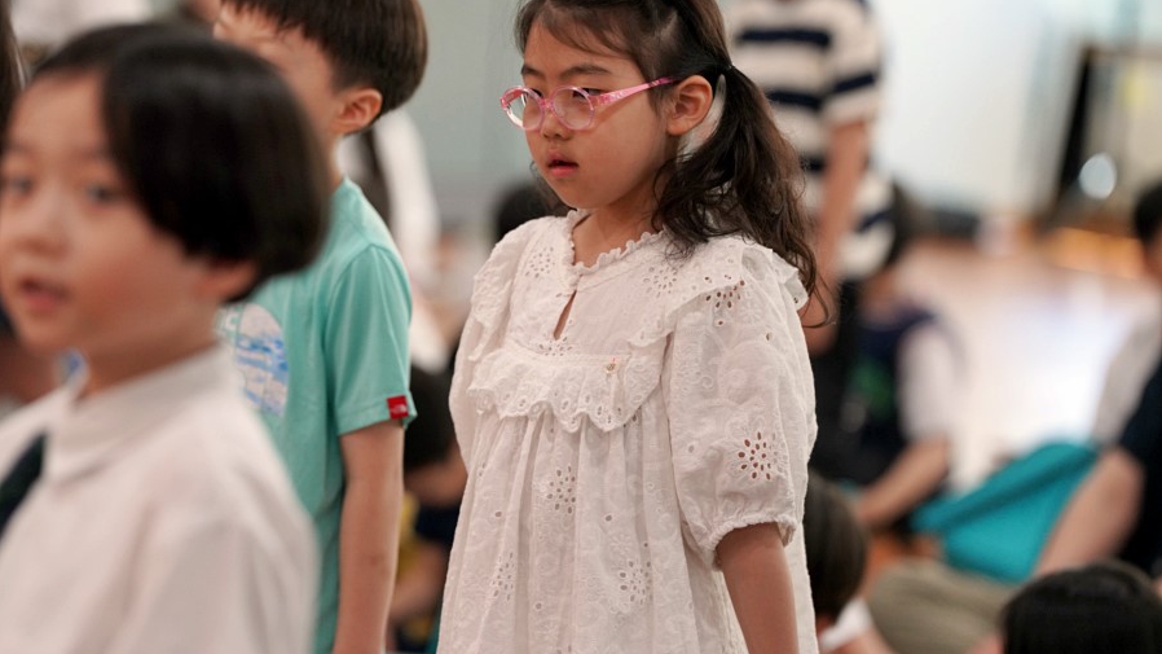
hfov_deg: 10.3
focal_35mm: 210
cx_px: 581
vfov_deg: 5.8
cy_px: 278
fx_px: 6470
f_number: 4
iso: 2000
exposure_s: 1/250
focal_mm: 200
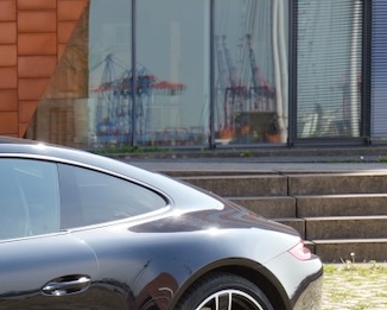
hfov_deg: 13.1
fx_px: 1604
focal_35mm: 140
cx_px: -163
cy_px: 334
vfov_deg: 10.9
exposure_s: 1/160
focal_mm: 38
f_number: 5.6
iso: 100
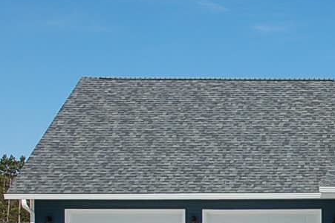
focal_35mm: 110
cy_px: 243
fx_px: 1023
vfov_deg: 12.2
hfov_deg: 17.2
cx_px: 463
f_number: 10
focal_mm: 22
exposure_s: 1/400
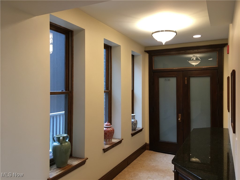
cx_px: 120
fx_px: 201
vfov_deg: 48.2
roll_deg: -0.4
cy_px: 90
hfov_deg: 61.7
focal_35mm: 29
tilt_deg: +1.3
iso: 50
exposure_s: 1/15
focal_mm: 4.15
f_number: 2.2
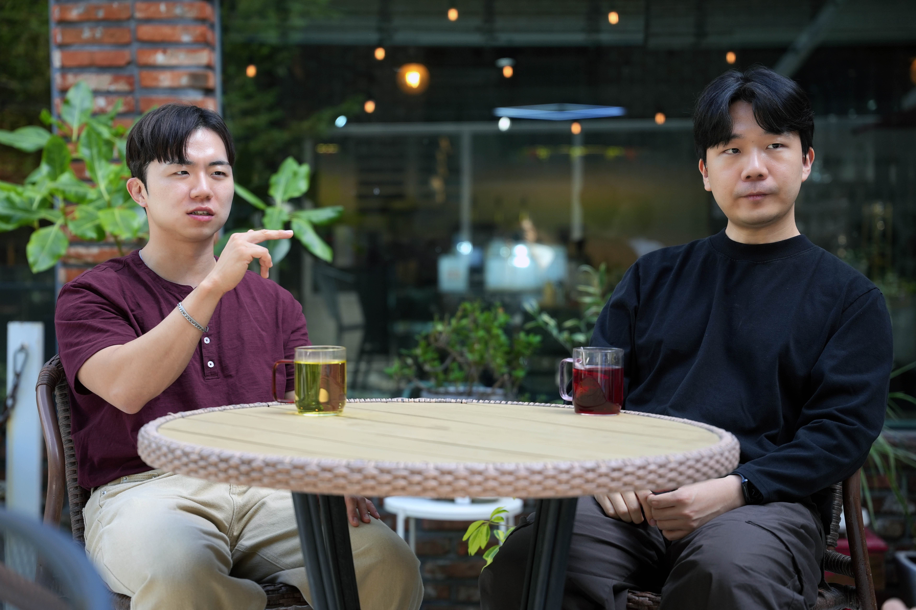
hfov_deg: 28.8
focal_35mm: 70
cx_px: 458
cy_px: 305
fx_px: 1781
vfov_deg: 19.5
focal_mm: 70
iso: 250
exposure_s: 1/640
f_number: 2.8
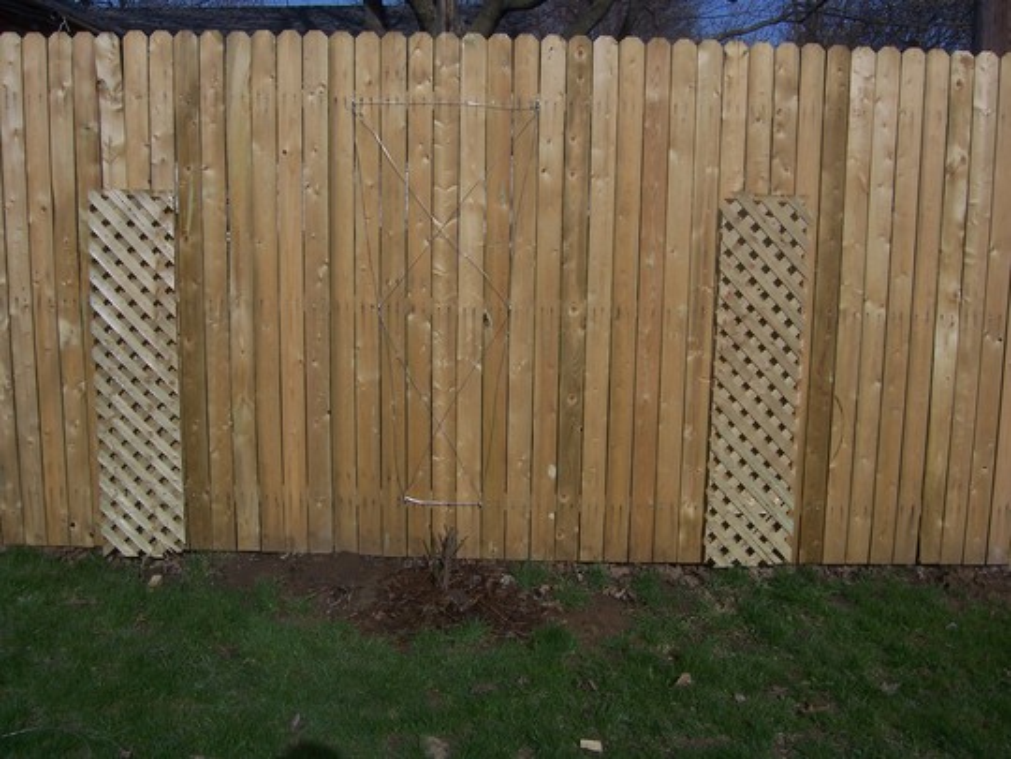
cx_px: 506
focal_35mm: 36
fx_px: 1051
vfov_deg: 39.7
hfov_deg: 51.4
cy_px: 380
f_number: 4.8
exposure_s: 1/1500
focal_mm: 6
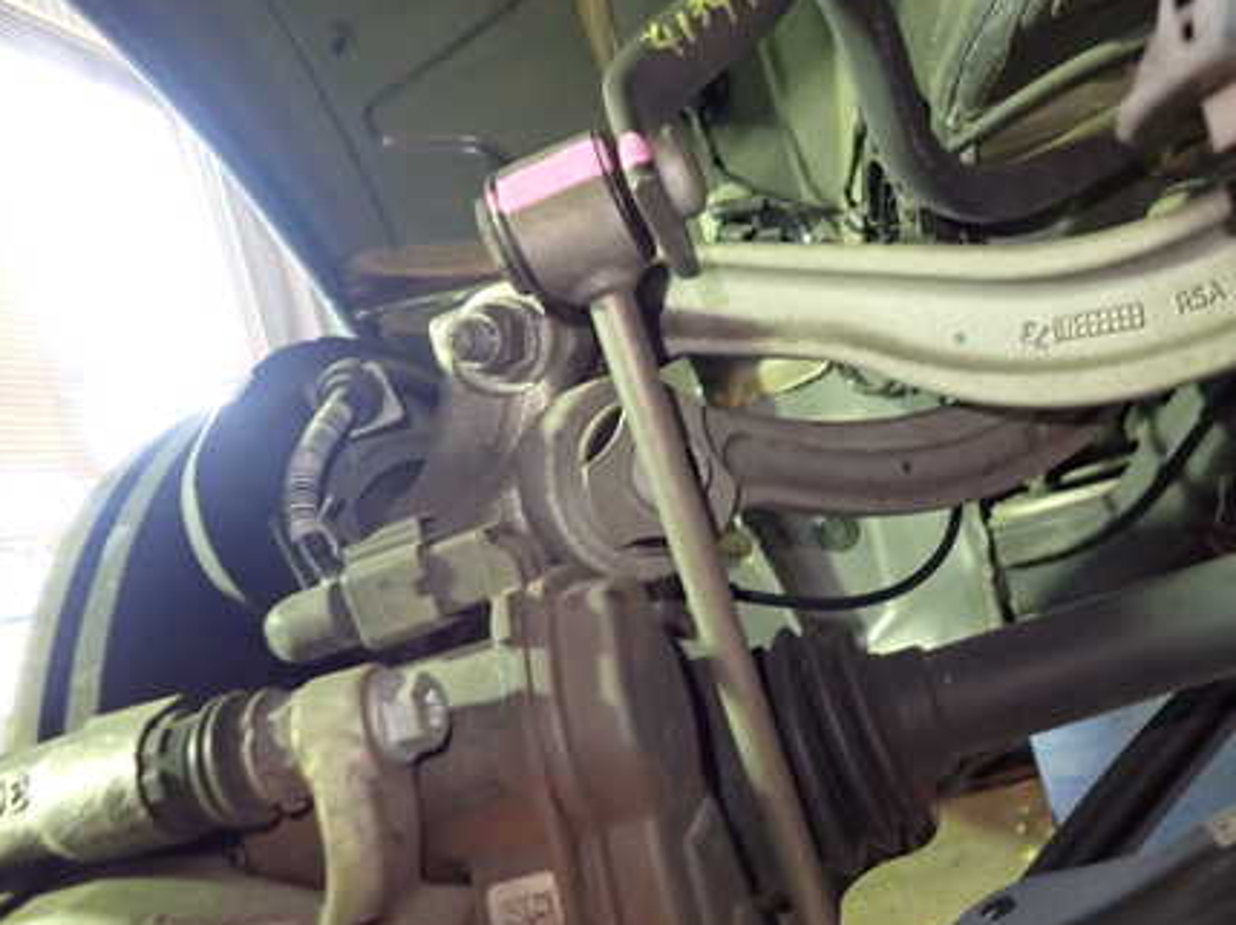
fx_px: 1249
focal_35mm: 35
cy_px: 501
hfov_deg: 51.8
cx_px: 810
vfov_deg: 40.6
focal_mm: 4.5
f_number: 2
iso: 800
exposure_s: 1/30
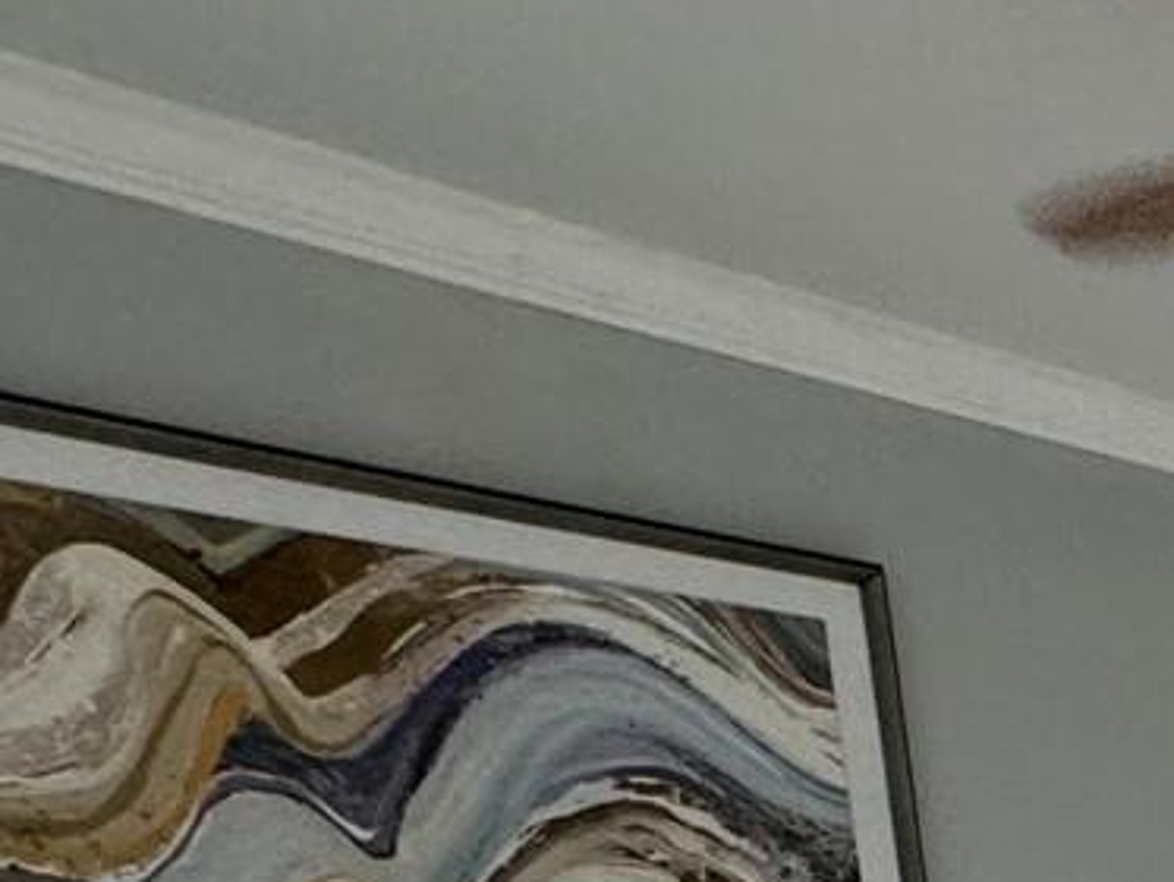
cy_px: 1606
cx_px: 2014
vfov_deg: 18.7
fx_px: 2036
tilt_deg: -13.9
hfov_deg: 22.3
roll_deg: +1.1
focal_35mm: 60
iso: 320
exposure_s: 1/120
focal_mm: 2.22
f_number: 2.2
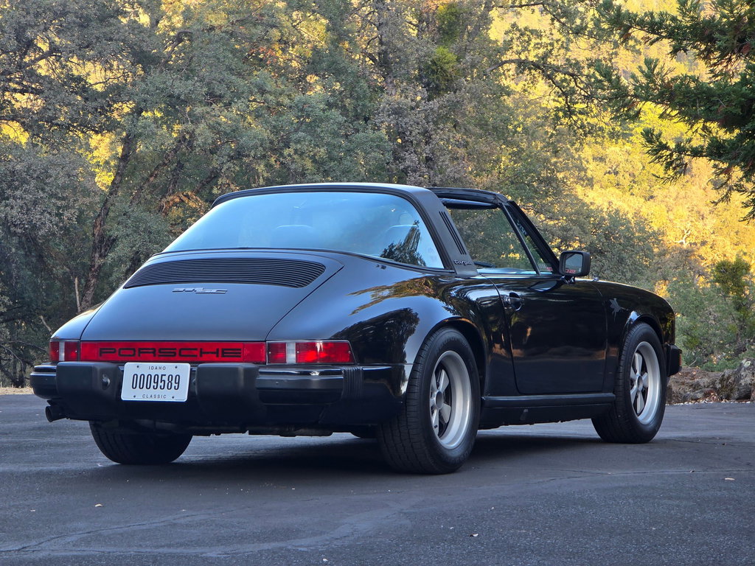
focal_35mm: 115
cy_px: 283
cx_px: 378
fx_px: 2508
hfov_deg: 17.1
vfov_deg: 12.9
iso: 80
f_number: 3.4
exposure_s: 1/120
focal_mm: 18.6
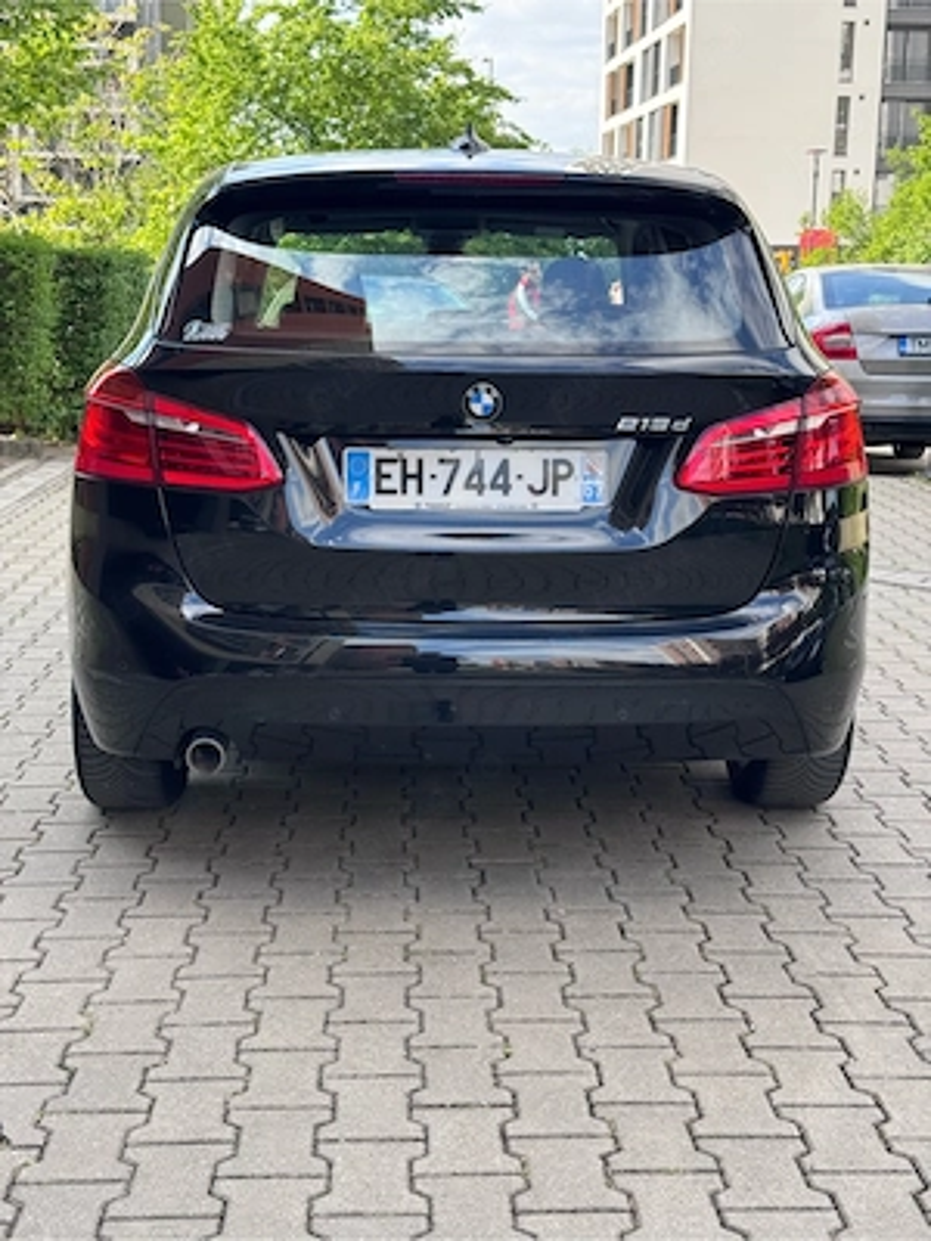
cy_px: 620
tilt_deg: -11.5
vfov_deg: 39.7
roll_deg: -0.6
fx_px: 1721
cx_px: 466
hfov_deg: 30.3
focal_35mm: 48
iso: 64
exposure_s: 1/563
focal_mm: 6.76
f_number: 1.78
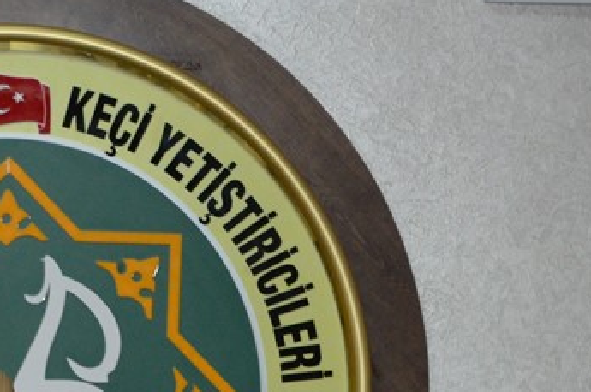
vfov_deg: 7.8
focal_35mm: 172
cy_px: 537
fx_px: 2820
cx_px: -89
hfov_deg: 11.8
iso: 1800
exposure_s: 1/60
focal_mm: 36
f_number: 5
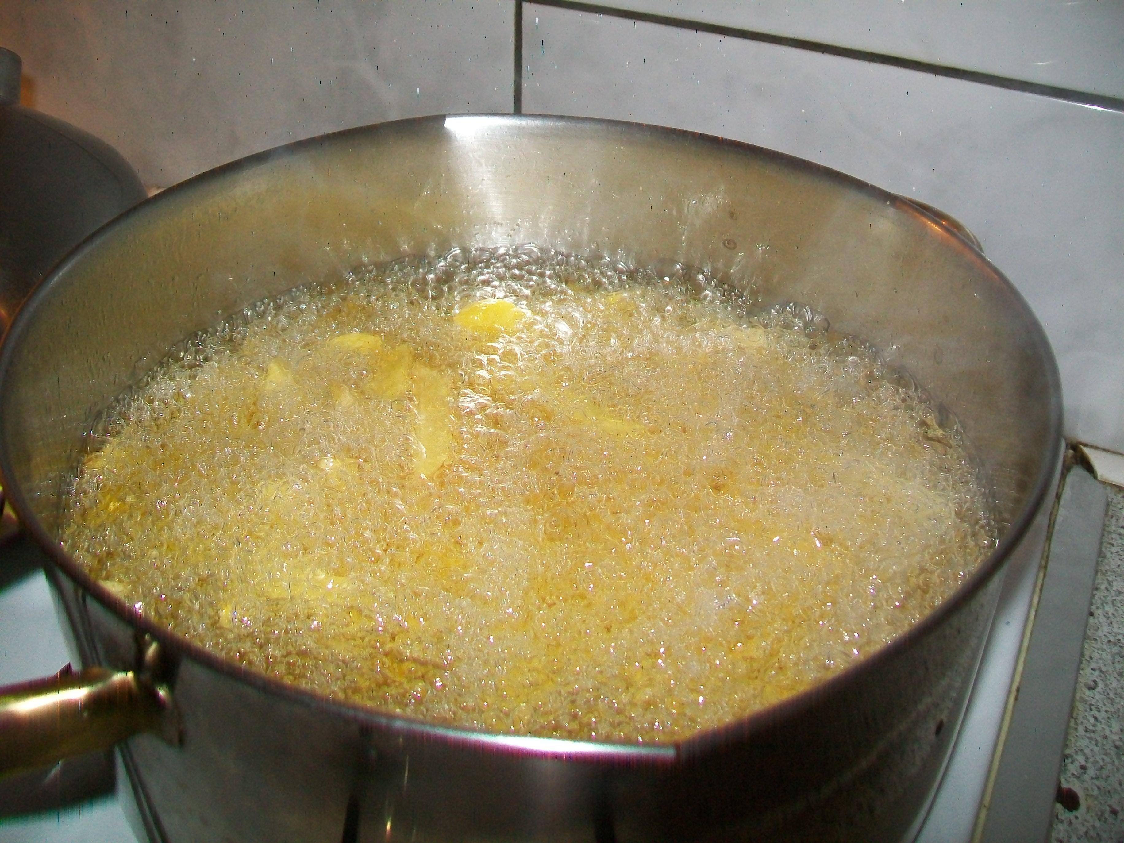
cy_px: 422
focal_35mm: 34
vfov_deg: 41.8
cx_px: 562
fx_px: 1104
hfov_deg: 54.0
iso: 160
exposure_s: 1/60
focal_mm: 6.1
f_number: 2.7
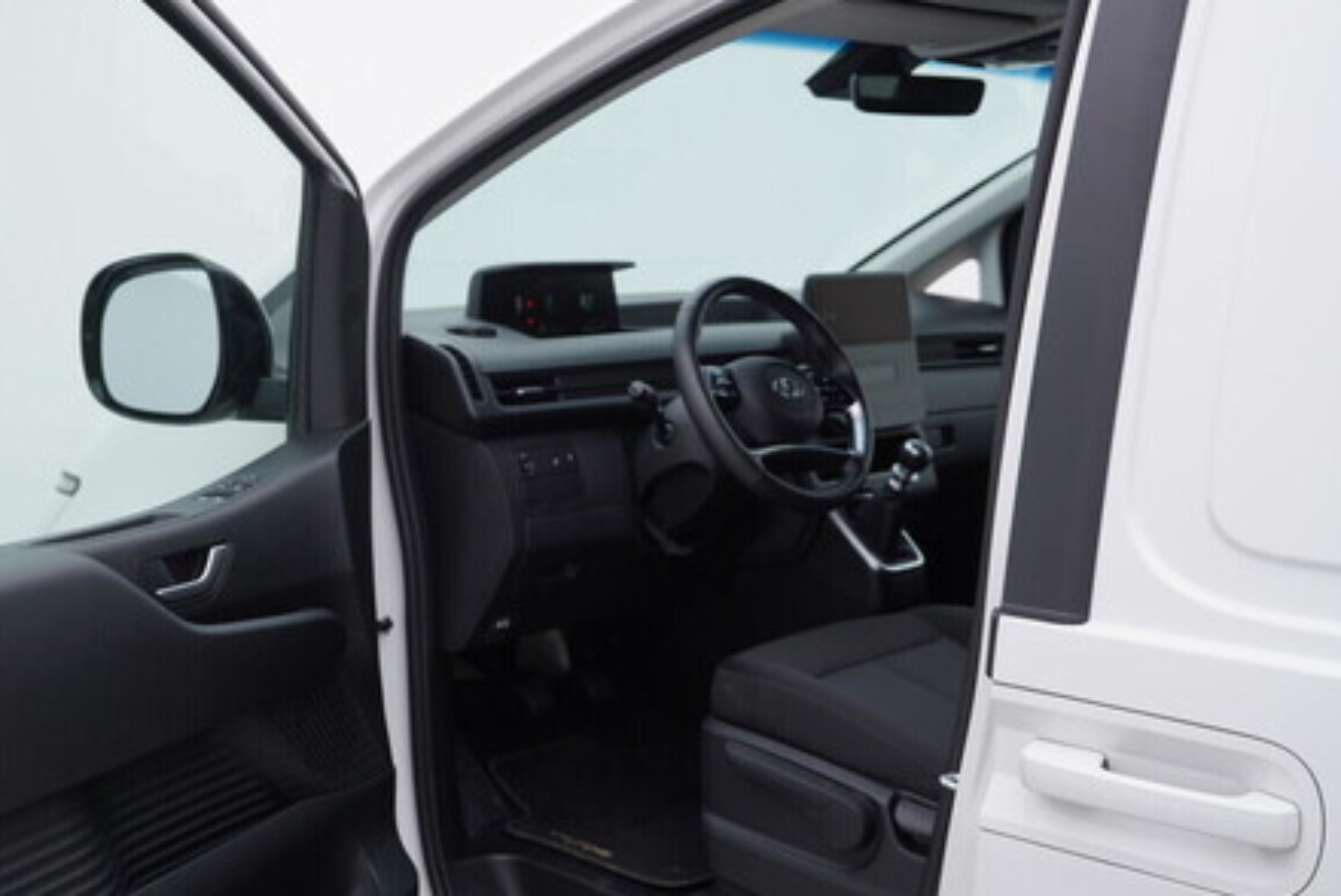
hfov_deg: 43.5
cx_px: 585
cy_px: 498
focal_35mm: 45
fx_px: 1677
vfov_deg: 29.9
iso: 125
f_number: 4
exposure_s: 1/80
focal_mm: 24
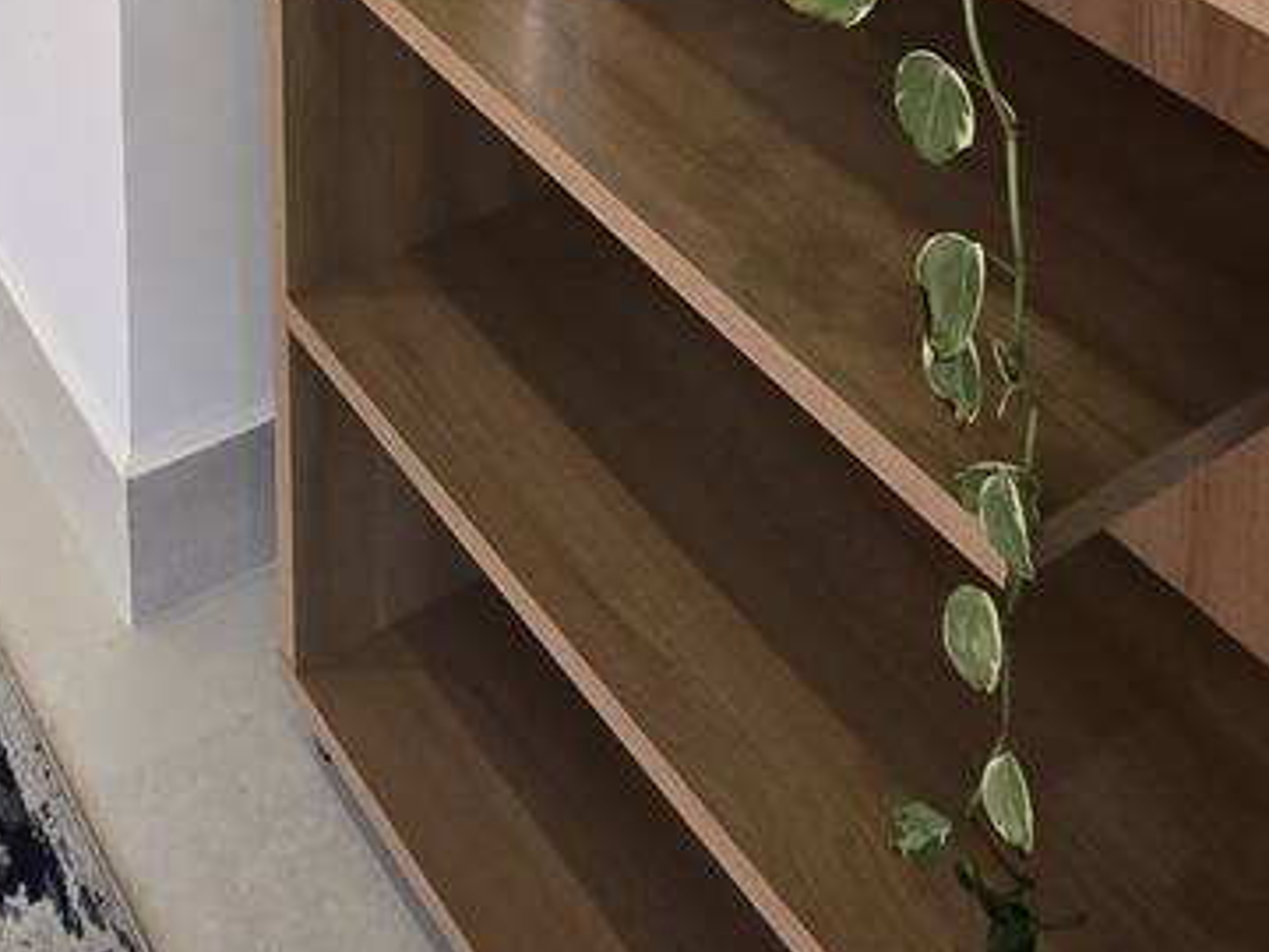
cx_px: 282
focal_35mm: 52
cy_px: -829
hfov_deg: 35.8
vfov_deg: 19.6
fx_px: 1906
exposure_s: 1/60
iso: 80
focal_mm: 2.2
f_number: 2.2
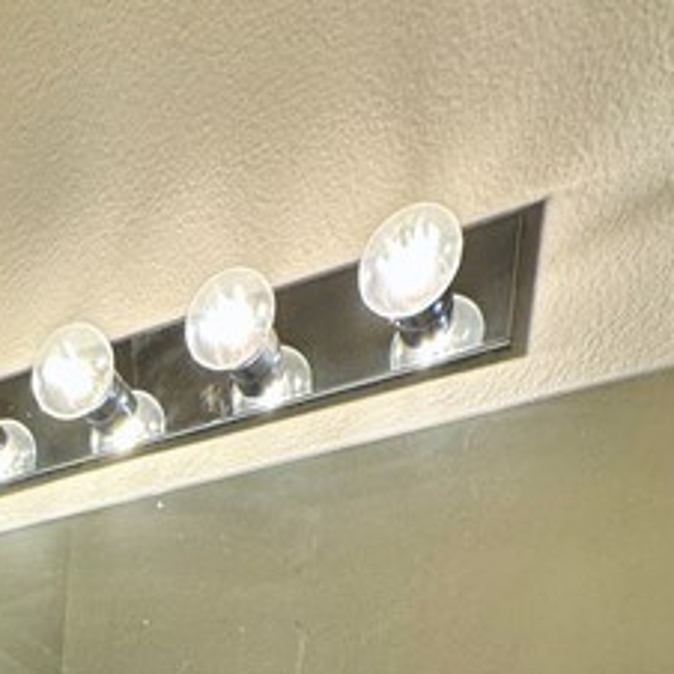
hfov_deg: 25.0
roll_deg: -1.2
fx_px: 1234
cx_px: -277
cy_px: 1217
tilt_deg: -7.1
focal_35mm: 56
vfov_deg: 20.9
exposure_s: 1/120
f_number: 2.2
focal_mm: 2.22
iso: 125
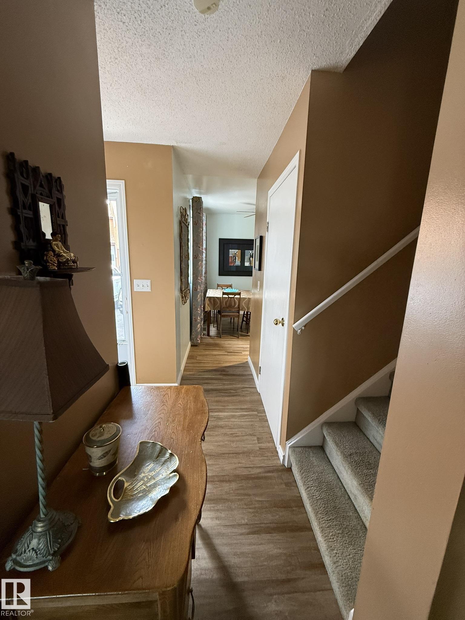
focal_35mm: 14
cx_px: 232
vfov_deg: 102.1
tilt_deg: -11.1
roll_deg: -0.9
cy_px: 310
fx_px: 251
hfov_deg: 85.7
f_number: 2.2
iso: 320
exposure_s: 1/60
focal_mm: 2.22
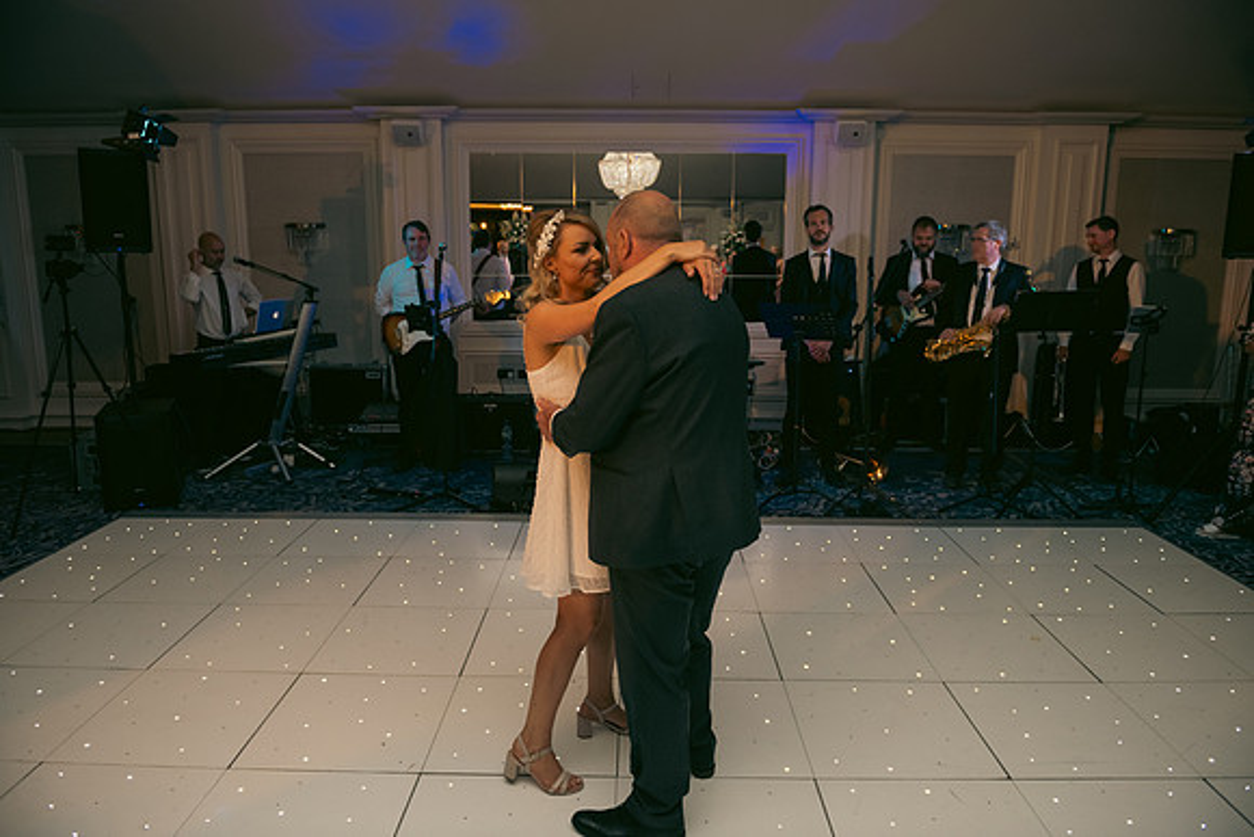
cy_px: 418
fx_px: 836
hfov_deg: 73.7
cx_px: 627
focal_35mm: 24
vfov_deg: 53.2
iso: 640
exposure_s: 1/160
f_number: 3.5
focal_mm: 24
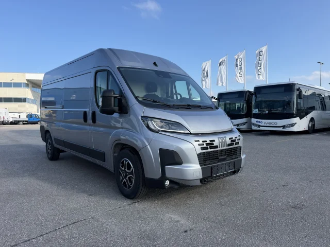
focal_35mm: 24
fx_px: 229
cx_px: 165
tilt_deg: -1.3
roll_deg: +1.0
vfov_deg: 56.8
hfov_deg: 71.6
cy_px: 124
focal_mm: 6.76
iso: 80
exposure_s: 1/2445
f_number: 1.78
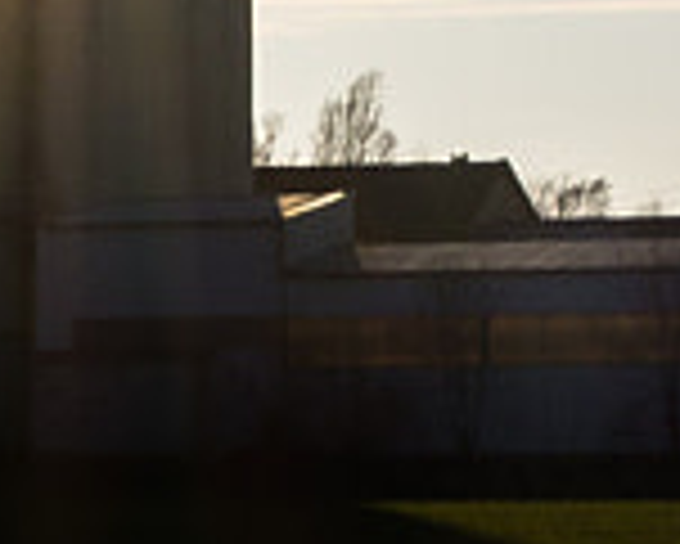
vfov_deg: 4.7
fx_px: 6001
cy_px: -1731
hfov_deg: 6.5
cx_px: 59
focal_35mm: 298
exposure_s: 1/640
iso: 100
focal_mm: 20
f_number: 11
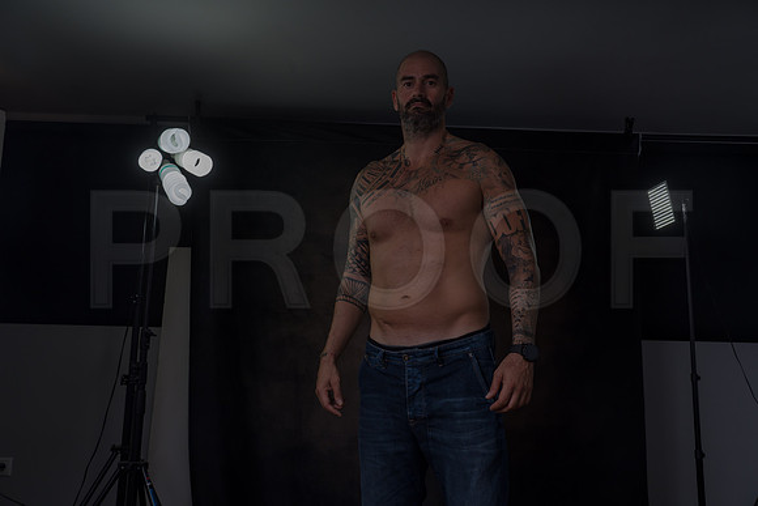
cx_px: 379
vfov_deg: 45.0
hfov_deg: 63.6
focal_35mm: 29
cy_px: 253
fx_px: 611
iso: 80
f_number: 9
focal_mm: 29
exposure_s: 1/200
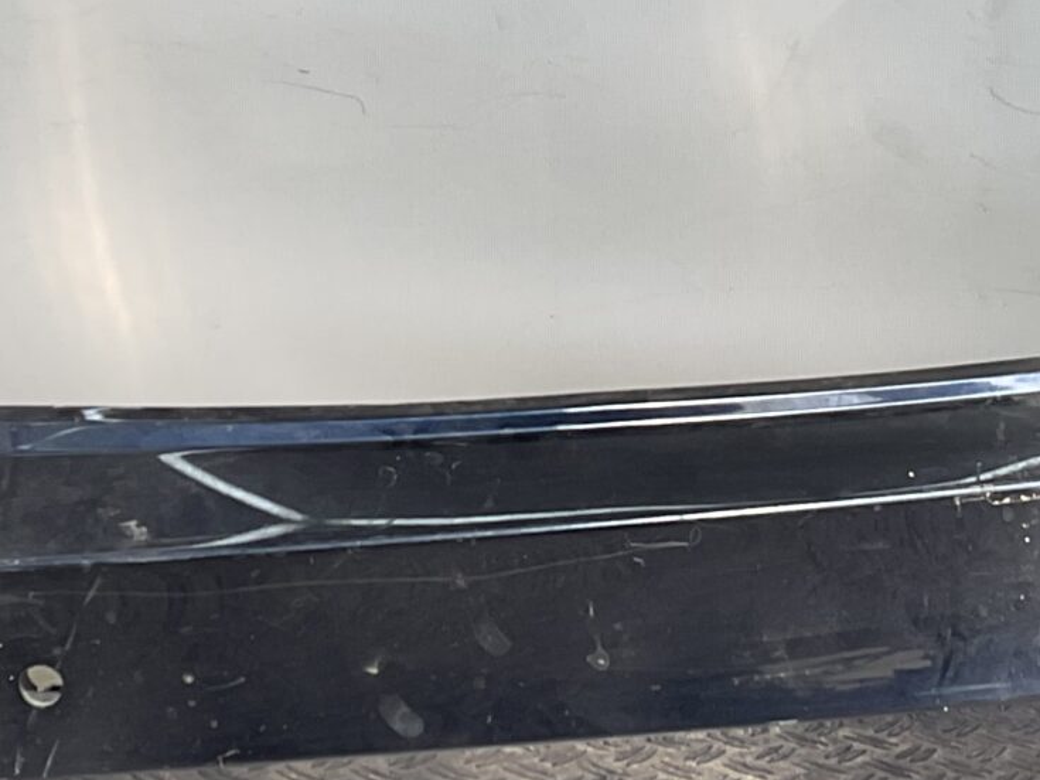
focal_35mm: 101
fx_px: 3034
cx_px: 702
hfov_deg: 19.4
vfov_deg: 14.6
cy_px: 180
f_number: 1.8
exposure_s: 1/327
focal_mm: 3
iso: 16
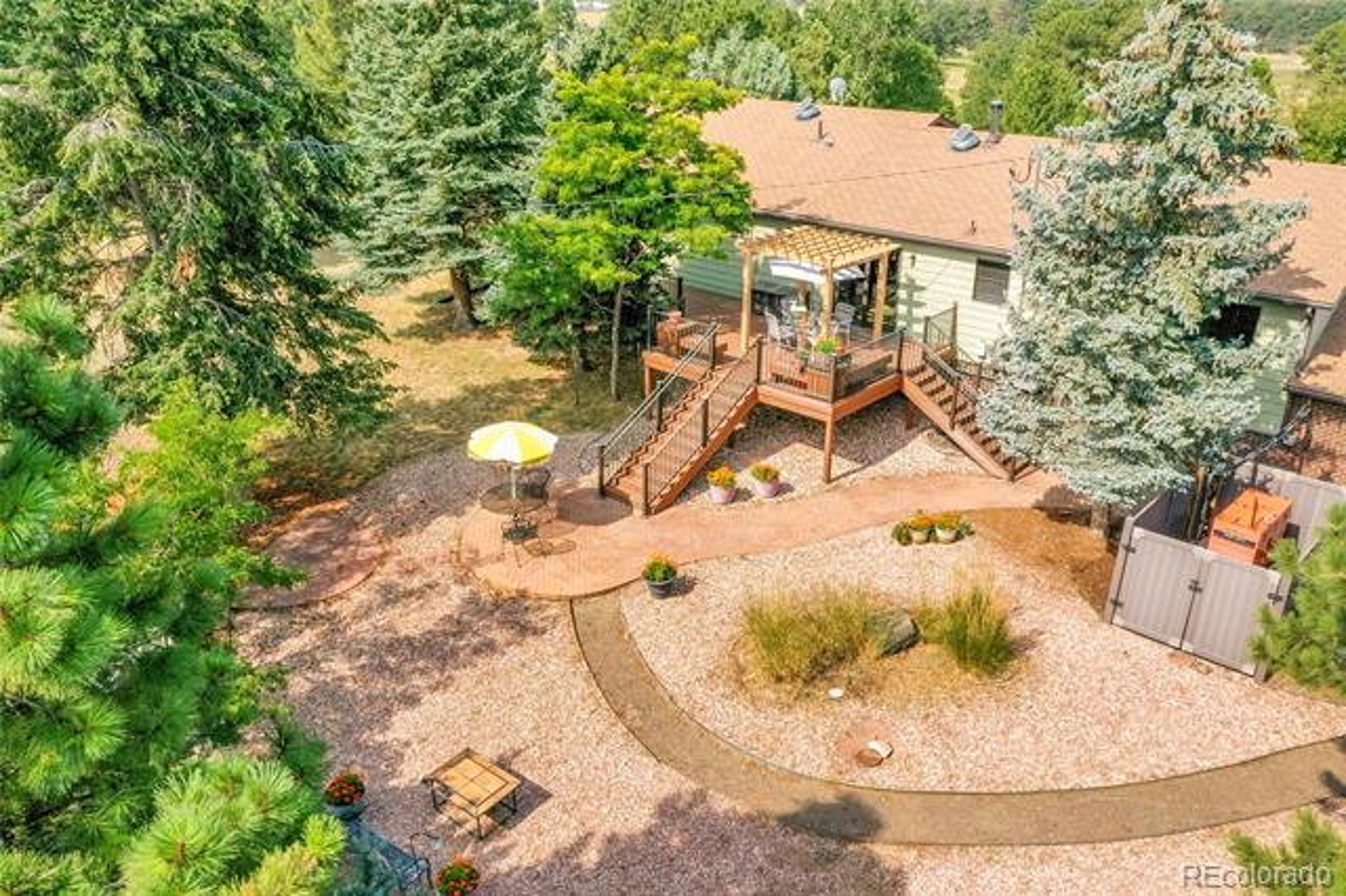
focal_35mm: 28
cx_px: 673
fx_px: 1046
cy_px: 448
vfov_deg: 46.4
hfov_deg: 65.5
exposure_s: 1/1250
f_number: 8
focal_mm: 10.26
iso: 800
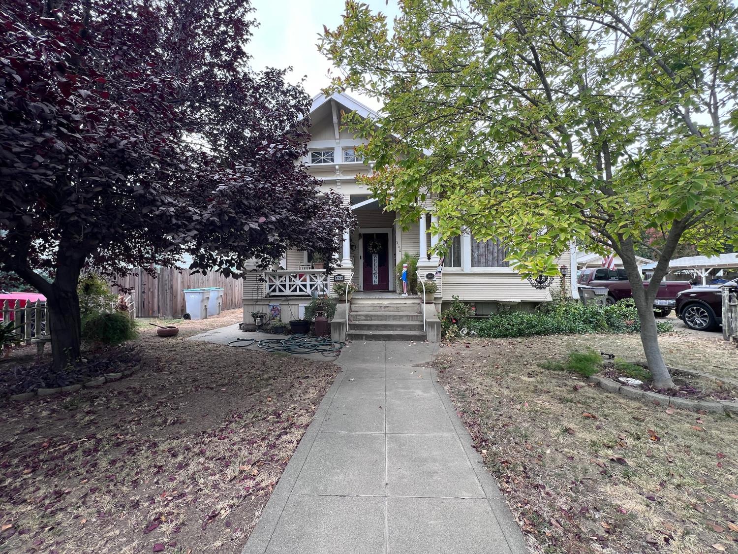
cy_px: 277
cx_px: 369
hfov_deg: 106.2
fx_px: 277
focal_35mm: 13
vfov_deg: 89.9
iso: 32
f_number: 1.8
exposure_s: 1/188
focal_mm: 1.57
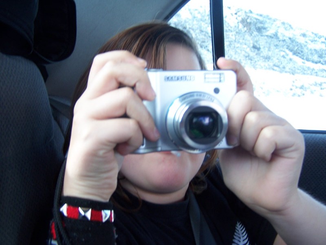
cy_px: 122
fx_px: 358
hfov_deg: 49.0
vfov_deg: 37.7
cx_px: 163
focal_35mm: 38
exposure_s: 1/90
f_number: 2.8
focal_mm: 6.3
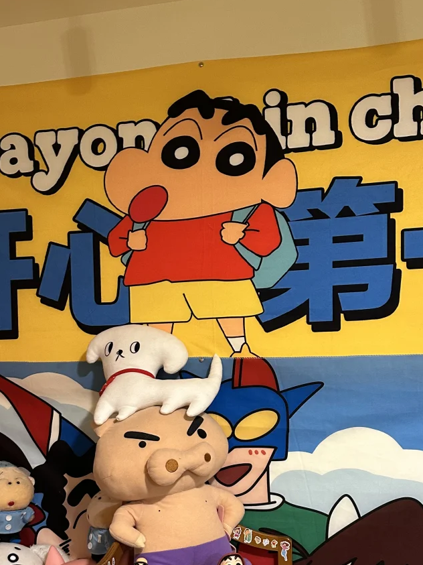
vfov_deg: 44.9
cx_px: 222
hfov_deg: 35.1
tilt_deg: -0.5
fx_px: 668
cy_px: 387
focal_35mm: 41
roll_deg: +0.3
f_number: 1.78
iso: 320
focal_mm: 6.86
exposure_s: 1/50
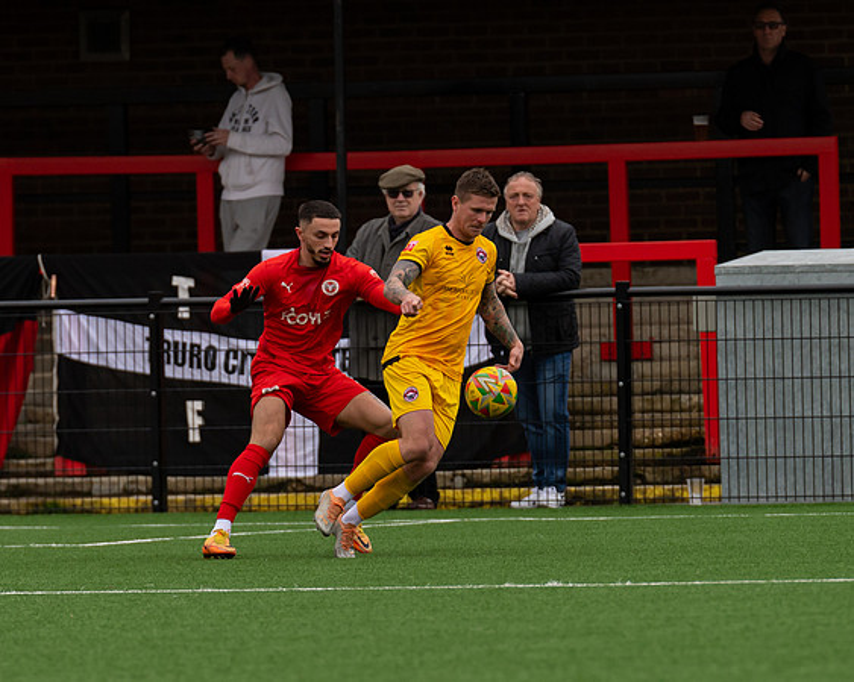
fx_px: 16308
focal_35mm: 645
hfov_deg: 3.0
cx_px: 411
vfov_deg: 2.4
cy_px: 381
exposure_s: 1/1250
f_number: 4
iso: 400
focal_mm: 300
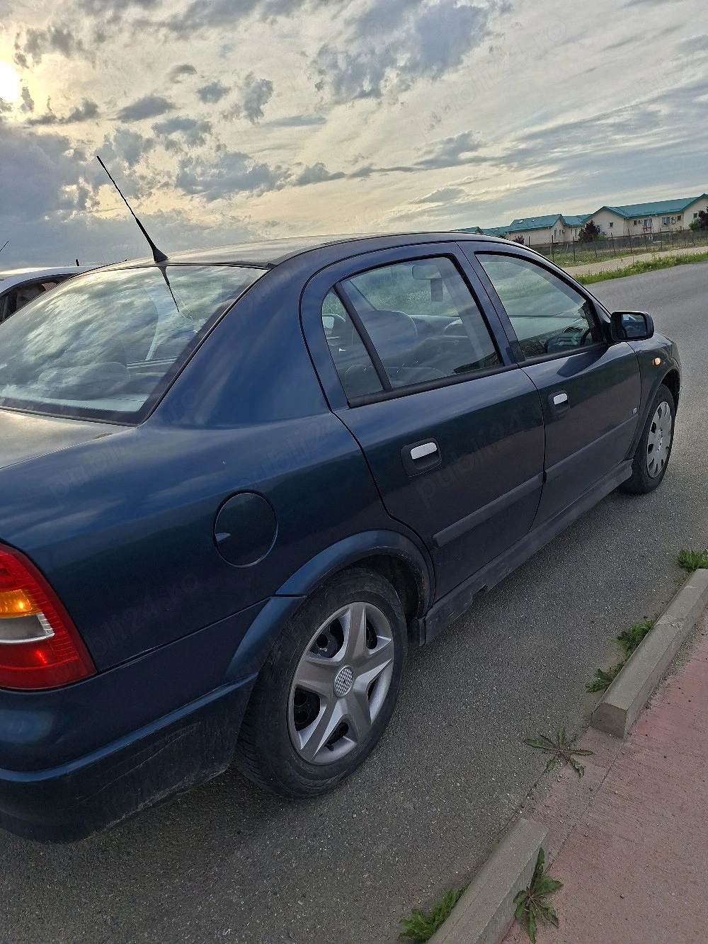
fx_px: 627
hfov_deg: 58.9
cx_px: 354
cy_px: 472
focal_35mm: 23
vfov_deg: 73.9
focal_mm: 5.54
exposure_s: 1/1667
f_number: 1.8
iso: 40
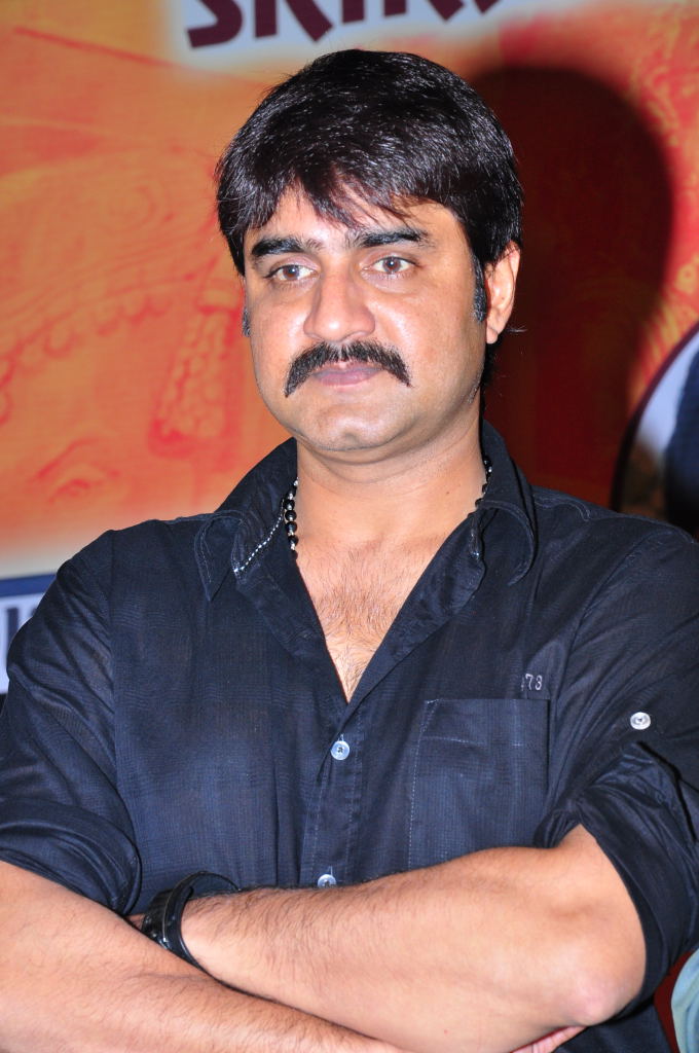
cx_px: 350
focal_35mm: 158
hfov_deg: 8.7
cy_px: 526
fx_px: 4599
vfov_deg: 13.1
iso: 500
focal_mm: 105
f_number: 11
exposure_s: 1/160
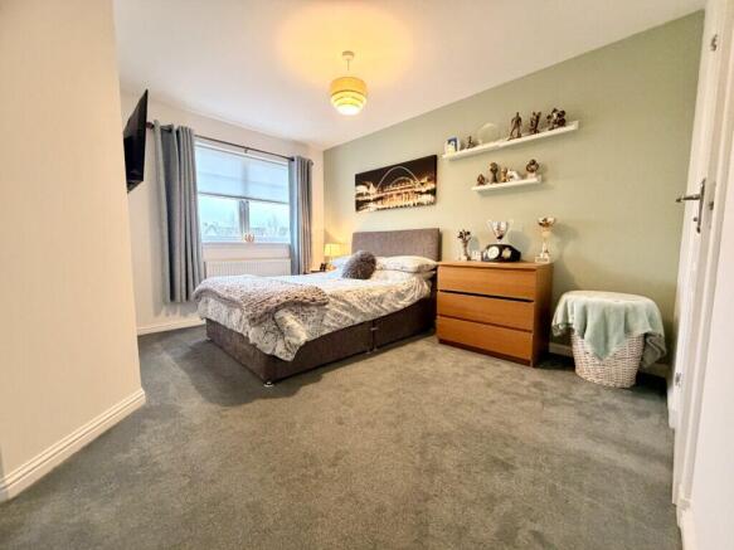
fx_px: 297
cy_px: 275
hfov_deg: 102.1
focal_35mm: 14
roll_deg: -0.8
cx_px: 367
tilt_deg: -5.9
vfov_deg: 85.7
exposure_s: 1/50
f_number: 2.2
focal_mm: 2.22
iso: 500
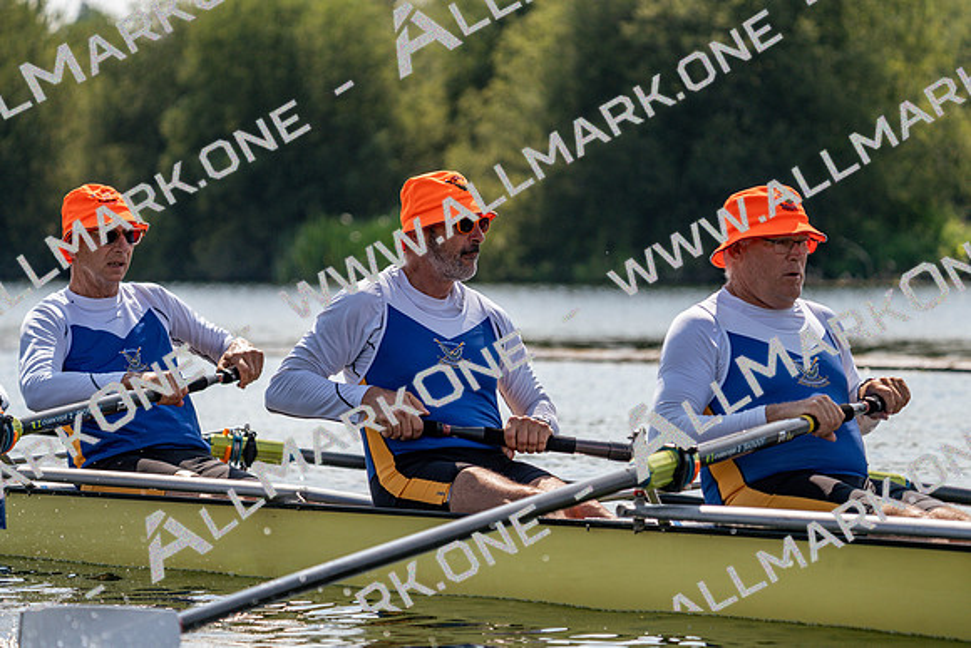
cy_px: 324
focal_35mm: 200
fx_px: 5395
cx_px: 486
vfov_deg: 6.9
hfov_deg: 10.3
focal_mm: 200
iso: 200
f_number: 5.6
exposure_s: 1/1600
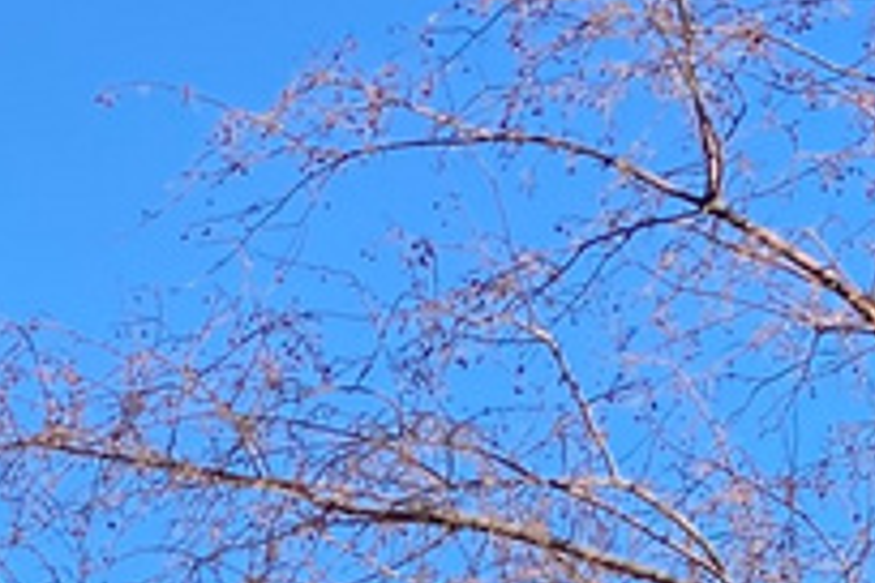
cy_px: 1633
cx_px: -292
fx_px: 3305
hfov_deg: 14.4
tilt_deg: +5.1
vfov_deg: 8.7
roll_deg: -0.3
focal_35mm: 136
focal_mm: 4.25
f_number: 1.8
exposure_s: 1/1114
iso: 32
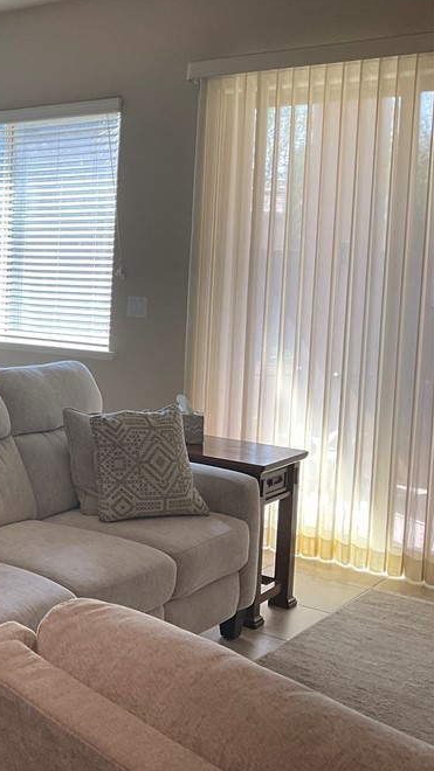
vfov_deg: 42.0
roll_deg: -1.4
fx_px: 1003
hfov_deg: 21.5
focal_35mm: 49
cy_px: 333
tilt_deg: -5.2
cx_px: -164
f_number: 1.8
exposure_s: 1/60
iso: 40
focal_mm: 3
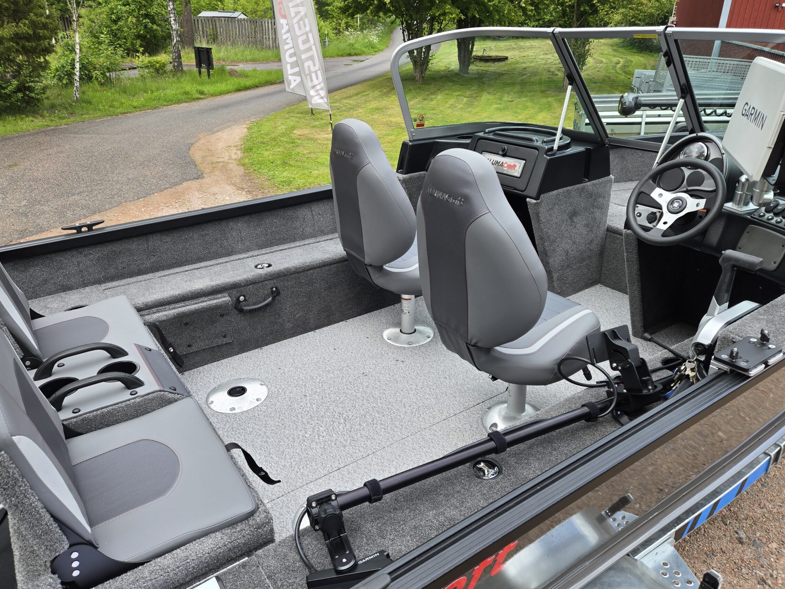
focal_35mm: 26
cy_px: 291
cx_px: 396
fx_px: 590
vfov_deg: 53.0
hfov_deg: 67.3
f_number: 1.8
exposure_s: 1/861
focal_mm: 5.4
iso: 80
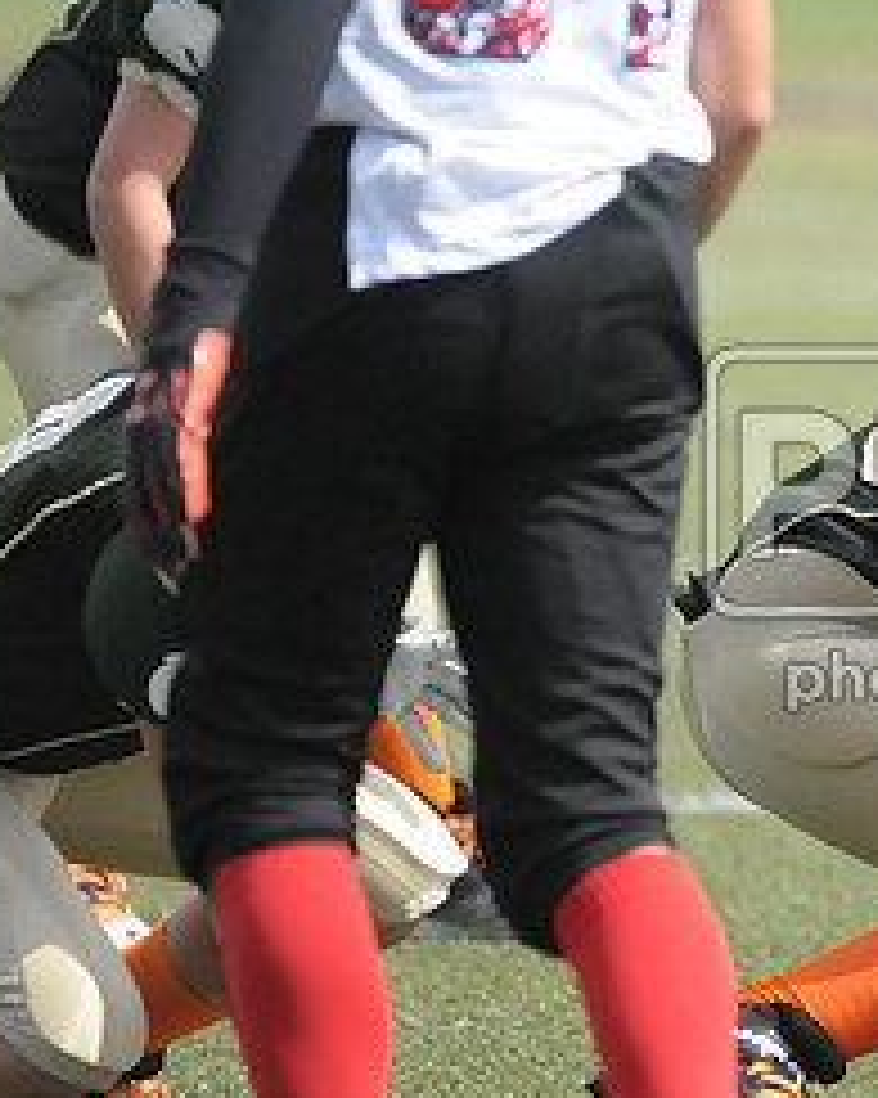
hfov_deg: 1.6
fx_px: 31462
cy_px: 515
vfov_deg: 2.0
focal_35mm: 968
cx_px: 1243
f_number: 4
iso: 1600
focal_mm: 290
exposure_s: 1/6400
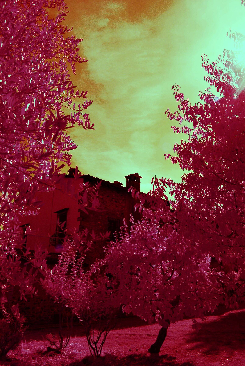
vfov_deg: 63.6
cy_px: 183
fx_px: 295
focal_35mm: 29
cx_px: 122
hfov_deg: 45.1
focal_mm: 11
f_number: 7.1
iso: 100
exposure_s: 1/3200
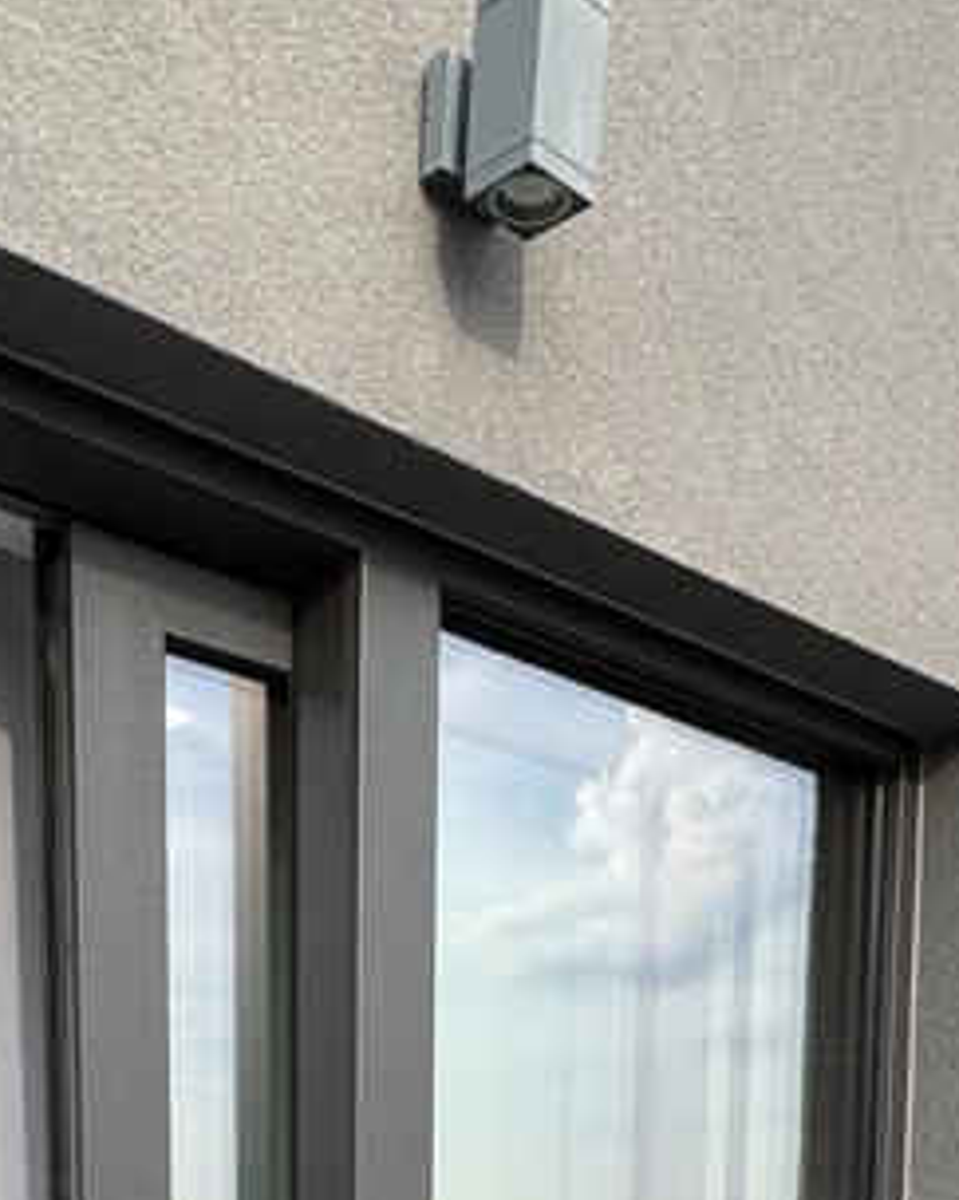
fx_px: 1633
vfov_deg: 31.5
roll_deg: +1.5
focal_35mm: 46
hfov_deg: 32.6
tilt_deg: -4.0
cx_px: 355
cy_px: 1543
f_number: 2.2
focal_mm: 2.22
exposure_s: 1/763
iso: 40
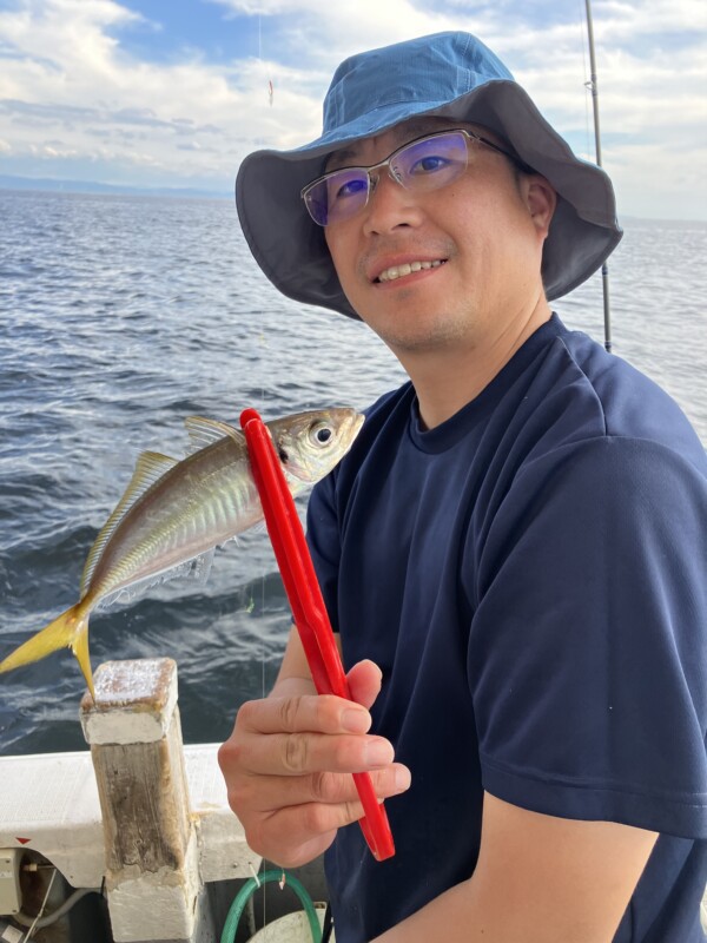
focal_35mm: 28
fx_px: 762
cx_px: 354
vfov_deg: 63.4
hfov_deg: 49.7
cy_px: 472
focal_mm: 3.99
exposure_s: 1/305
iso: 32
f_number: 1.8
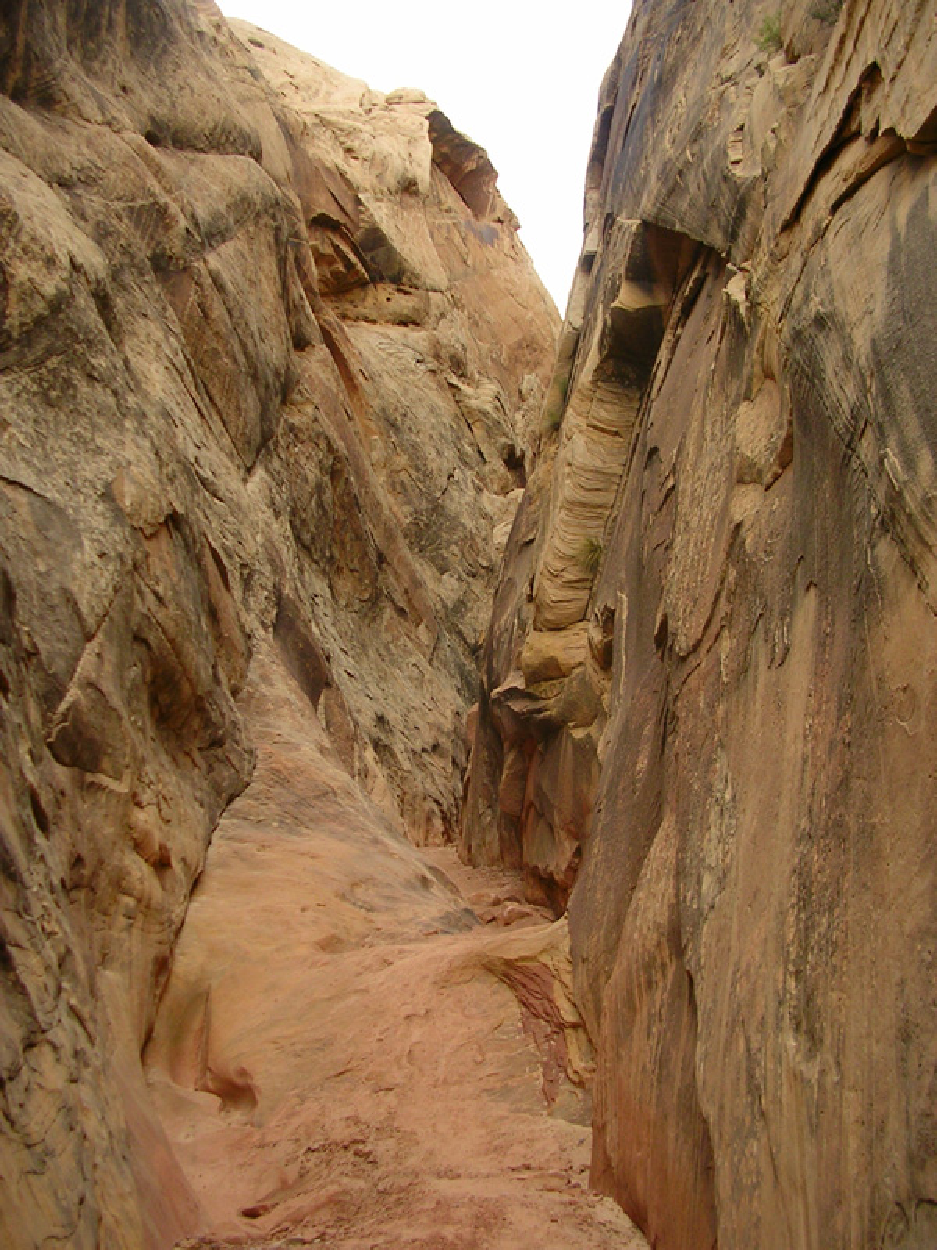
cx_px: 468
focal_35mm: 38
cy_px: 625
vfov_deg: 49.0
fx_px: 1371
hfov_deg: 37.7
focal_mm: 5.8
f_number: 2.8
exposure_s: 1/257
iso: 50
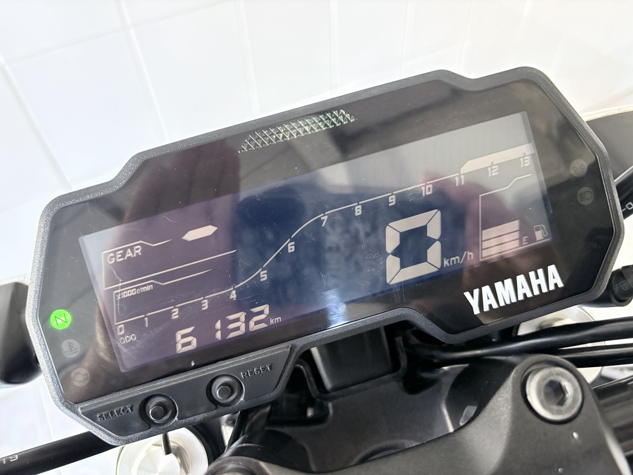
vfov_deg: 53.1
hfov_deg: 67.3
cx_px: 316
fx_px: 475
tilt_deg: -47.8
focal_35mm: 26
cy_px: 238
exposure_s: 1/60
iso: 400
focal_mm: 5.96
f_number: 1.6
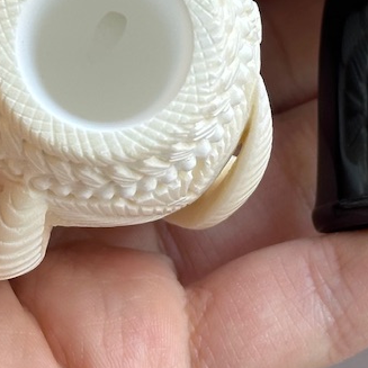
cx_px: 195
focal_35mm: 166
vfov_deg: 10.4
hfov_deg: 10.5
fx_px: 1997
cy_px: -61
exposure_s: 1/414
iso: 64
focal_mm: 6.86
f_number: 1.78
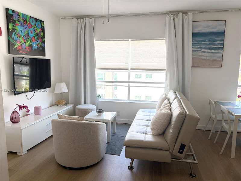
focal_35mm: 26
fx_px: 181
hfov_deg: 67.3
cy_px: 90
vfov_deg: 53.1
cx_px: 120
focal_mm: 5.96
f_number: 1.6
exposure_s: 1/472
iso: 64
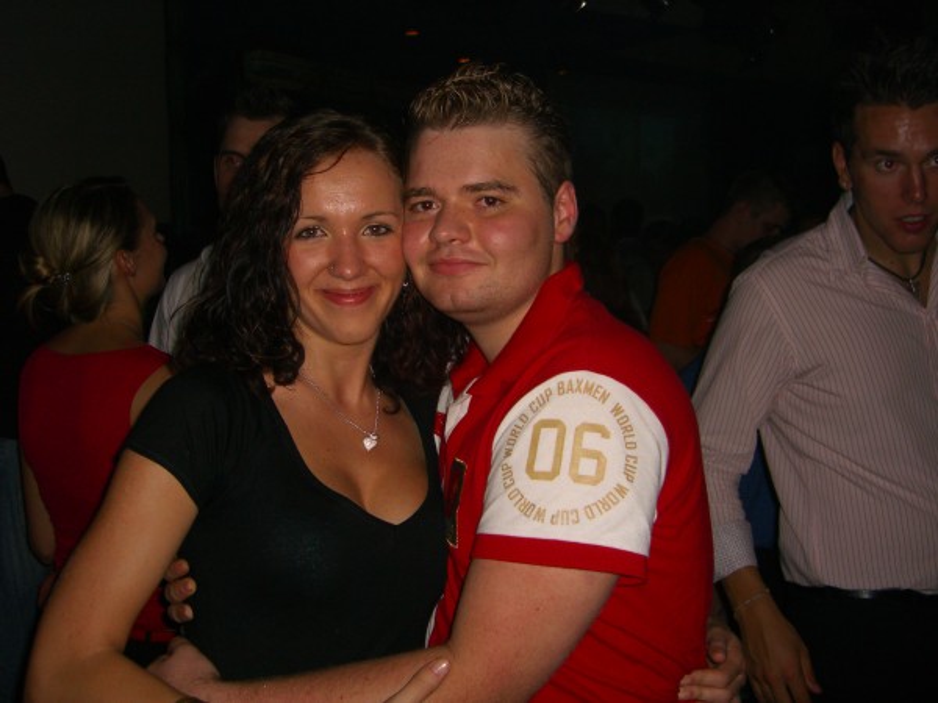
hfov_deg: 49.0
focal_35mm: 38
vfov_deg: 37.7
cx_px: 469
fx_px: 1030
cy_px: 352
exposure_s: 1/60
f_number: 2.8
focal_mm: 7.9
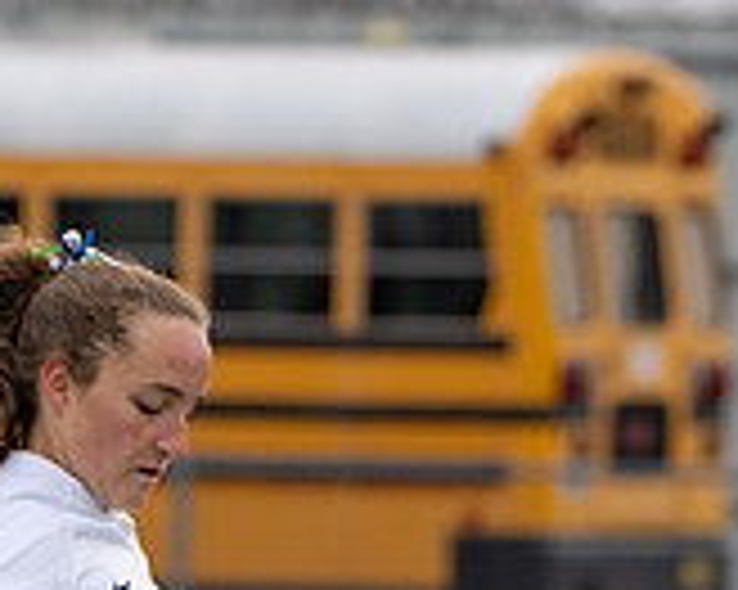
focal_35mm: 976
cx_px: 135
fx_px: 21305
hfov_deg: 2.0
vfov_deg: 1.6
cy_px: 859
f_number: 5.6
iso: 800
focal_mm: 226
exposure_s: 1/1250
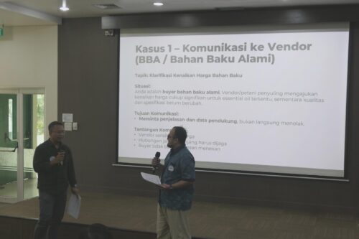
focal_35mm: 50
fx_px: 498
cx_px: 180
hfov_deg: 39.6
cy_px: 120
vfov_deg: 27.0
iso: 250
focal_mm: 18.3
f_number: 2.8
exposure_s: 1/100
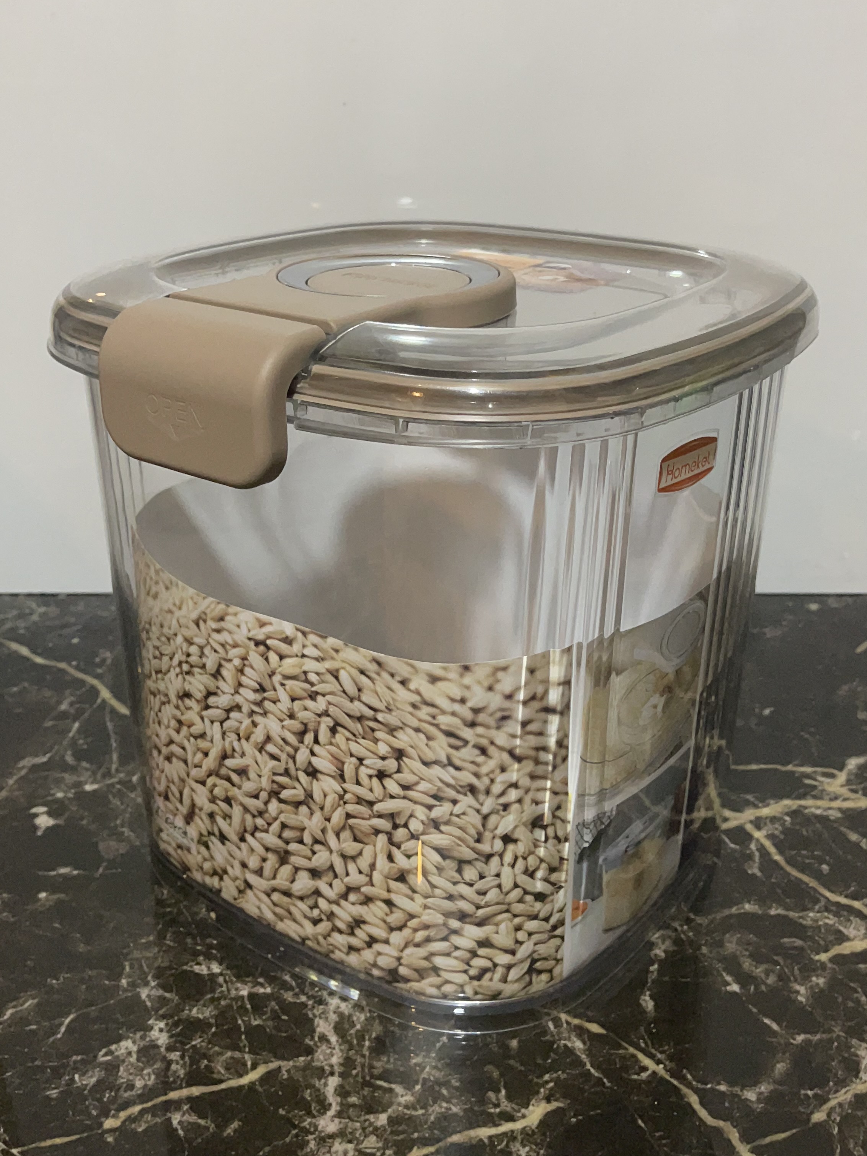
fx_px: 1135
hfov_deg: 41.8
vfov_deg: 53.7
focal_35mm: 34
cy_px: 476
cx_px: 451
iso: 400
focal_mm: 5.1
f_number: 1.6
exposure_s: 1/100
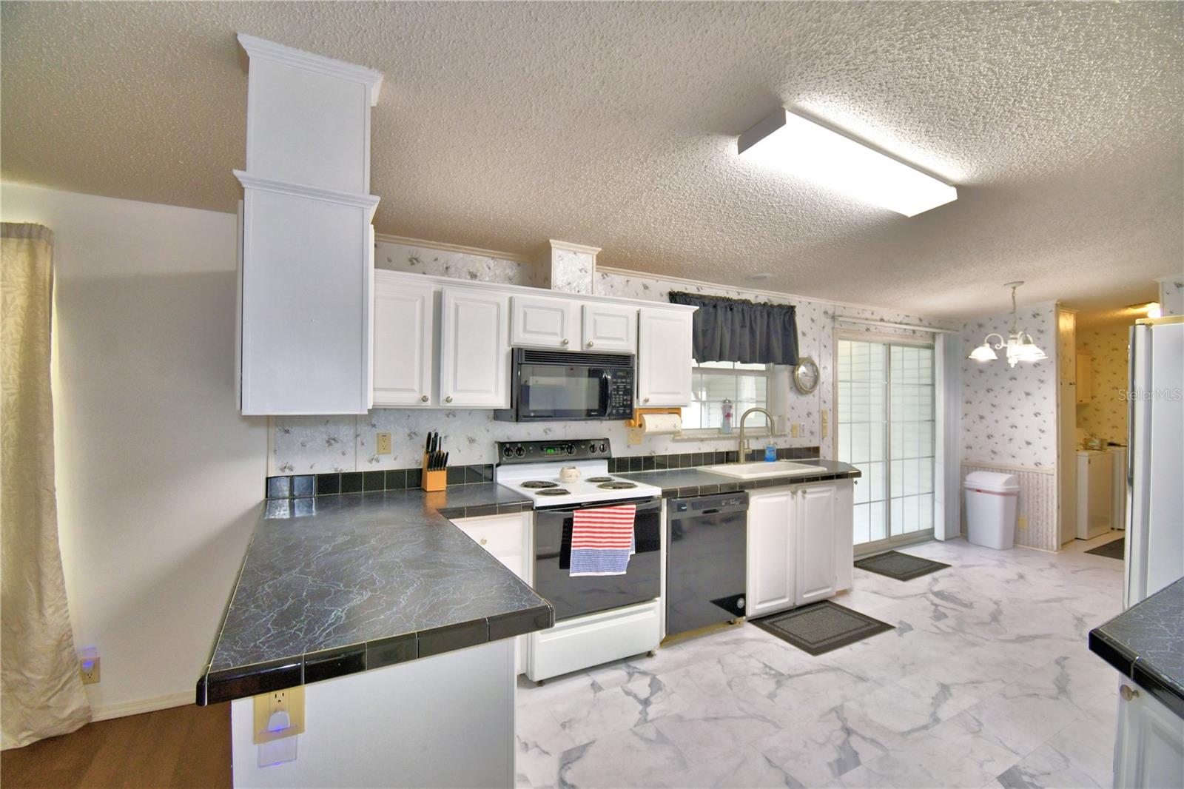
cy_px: 394
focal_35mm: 15
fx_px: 493
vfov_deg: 77.3
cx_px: 592
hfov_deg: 100.4
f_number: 4.5
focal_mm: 10
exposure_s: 1/40
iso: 200
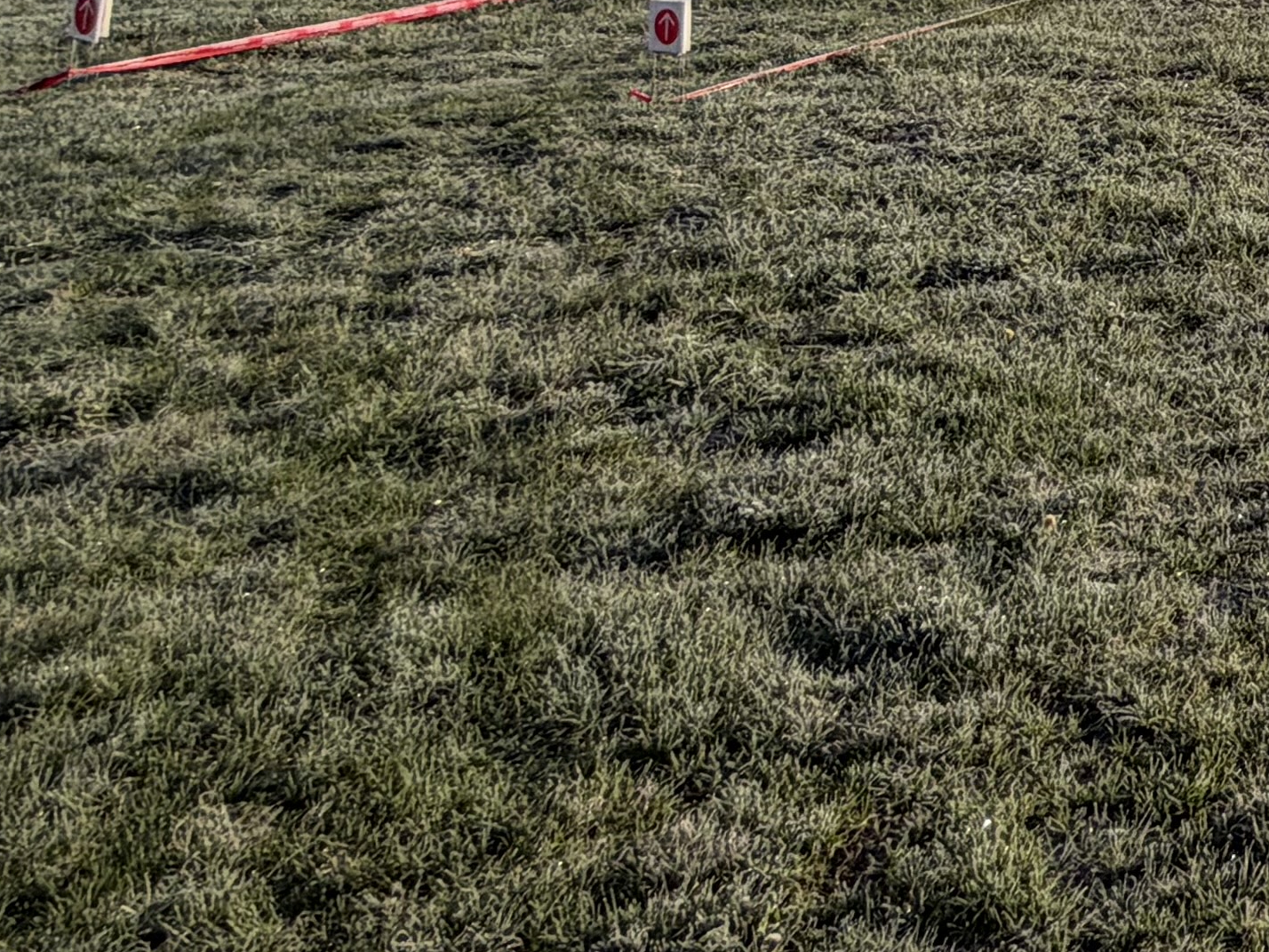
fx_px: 2053
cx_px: 1927
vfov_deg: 21.6
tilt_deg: +2.2
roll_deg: -1.6
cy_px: -497
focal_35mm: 56
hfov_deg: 25.4
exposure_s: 1/799
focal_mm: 2.22
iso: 20
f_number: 2.2
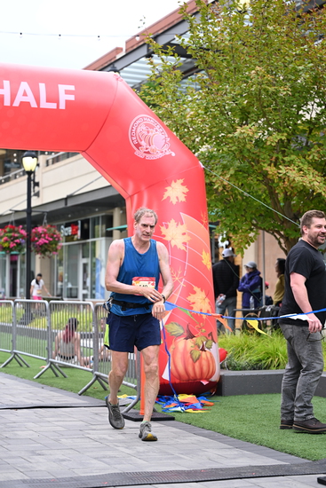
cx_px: 163
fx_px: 977
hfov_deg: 18.9
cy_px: 244
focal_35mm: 72
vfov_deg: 28.1
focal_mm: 72
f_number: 2.8
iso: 640
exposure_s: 1/1600
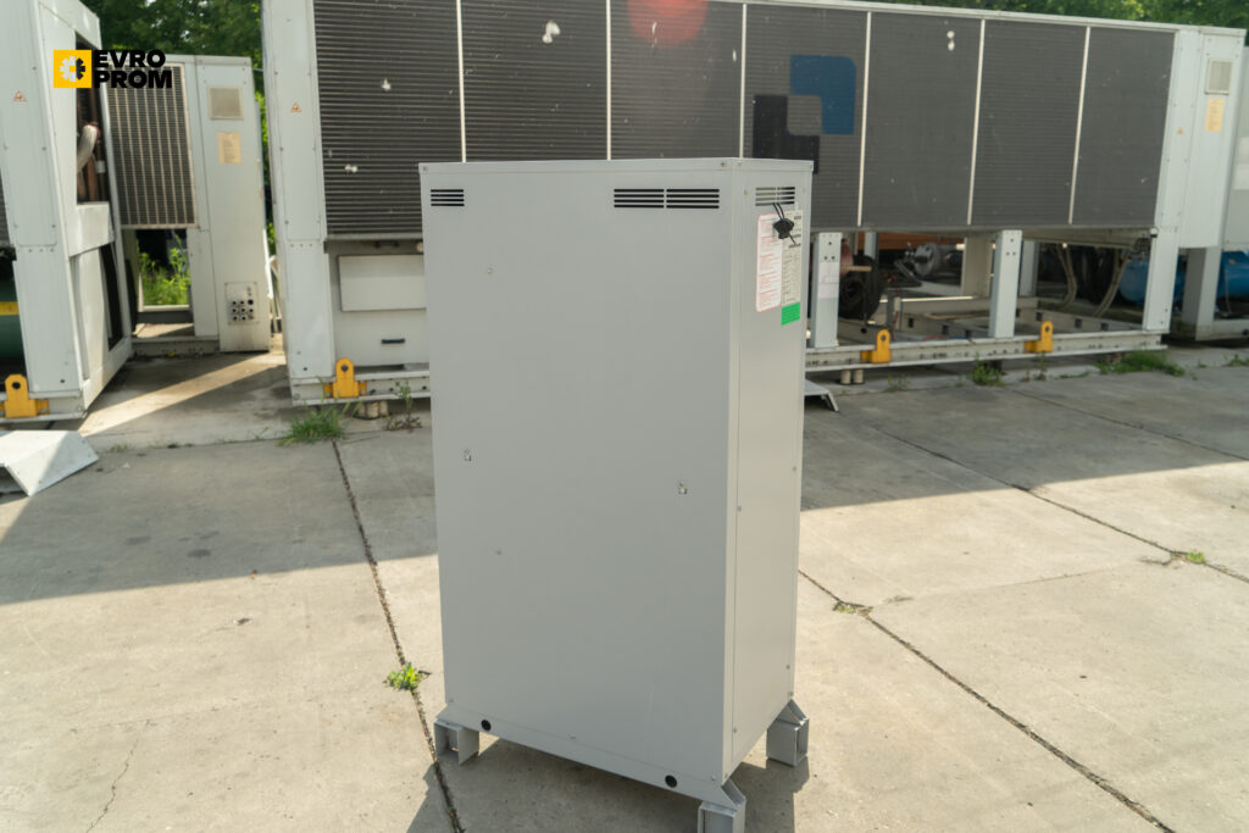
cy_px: 416
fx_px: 1006
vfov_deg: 45.0
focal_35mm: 29
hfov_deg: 63.7
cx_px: 624
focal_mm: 29
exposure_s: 1/500
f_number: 4.5
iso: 250
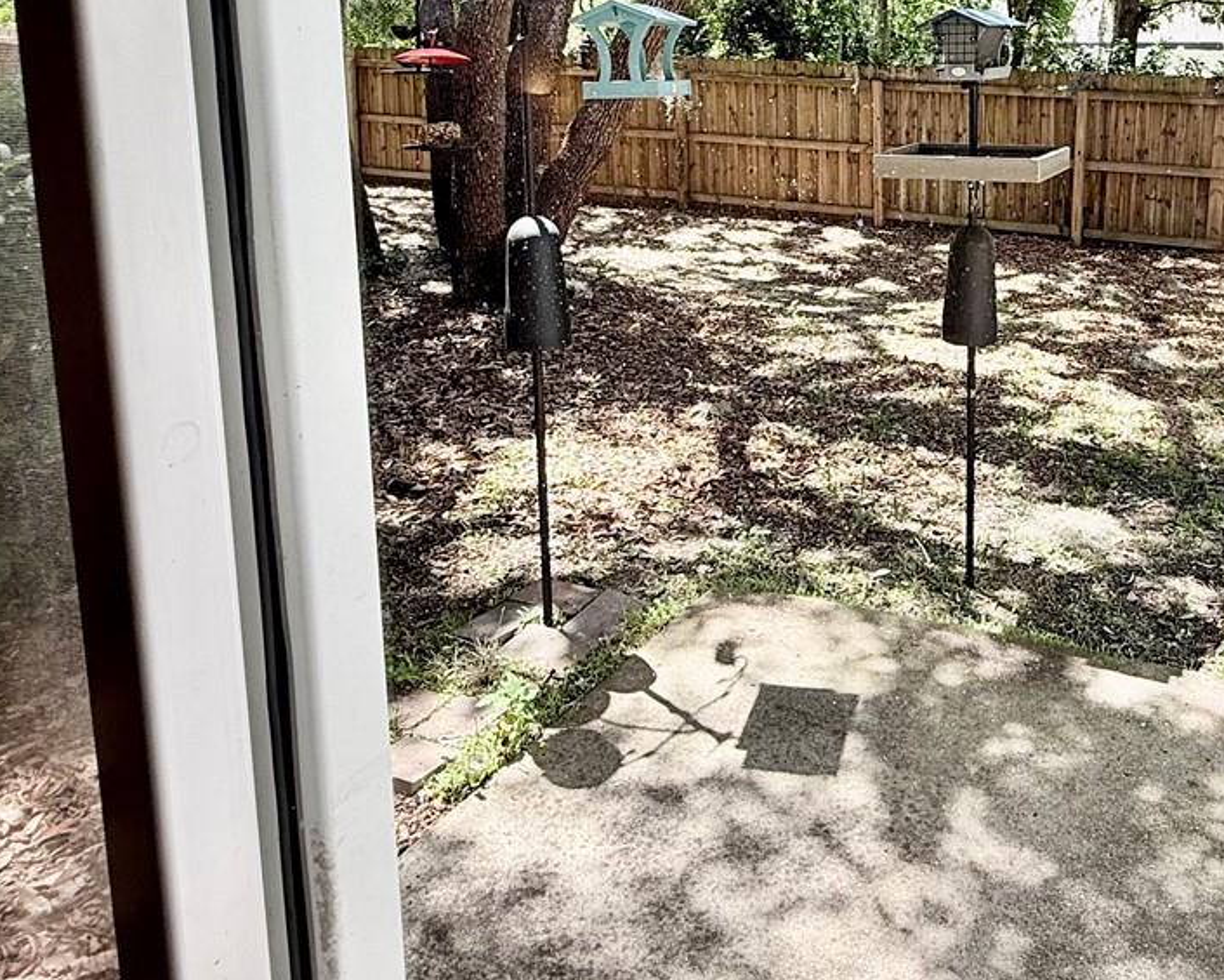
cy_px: 221
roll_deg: -0.4
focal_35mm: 31
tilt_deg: -8.3
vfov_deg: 45.2
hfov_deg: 54.7
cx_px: 908
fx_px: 1123
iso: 50
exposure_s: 1/207
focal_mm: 2.22
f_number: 2.2
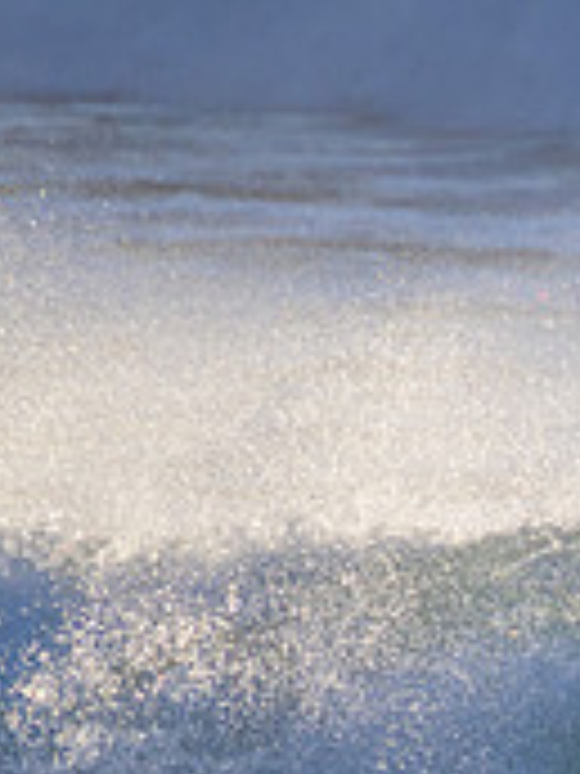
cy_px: 650
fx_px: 58130
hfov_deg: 0.6
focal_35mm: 2602
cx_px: 1102
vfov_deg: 0.8
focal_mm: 800
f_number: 11
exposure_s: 1/1250
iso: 1000
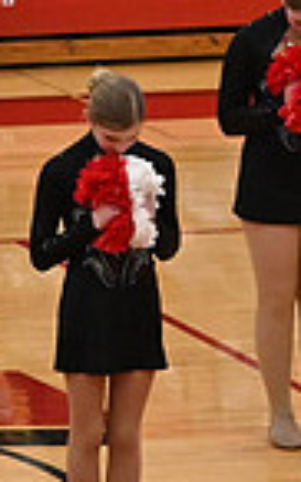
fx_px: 5602
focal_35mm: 426
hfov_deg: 3.0
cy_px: 295
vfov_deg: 4.9
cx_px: -572
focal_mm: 70
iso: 6400
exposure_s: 1/400
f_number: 4
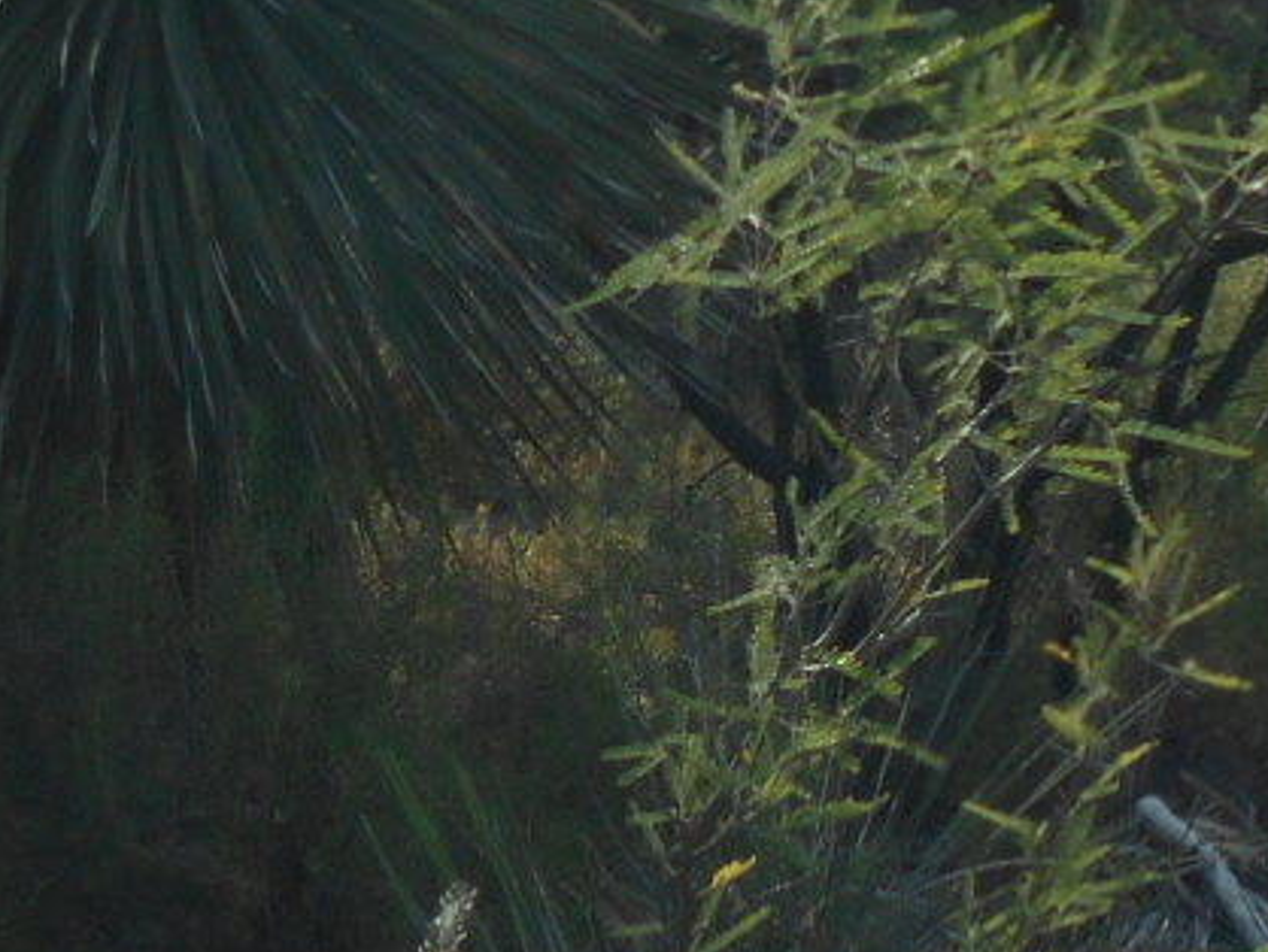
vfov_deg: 4.5
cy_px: -297
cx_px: 2369
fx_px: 12058
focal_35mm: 329
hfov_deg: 5.9
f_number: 6.3
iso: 80
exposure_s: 1/320
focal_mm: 15.4
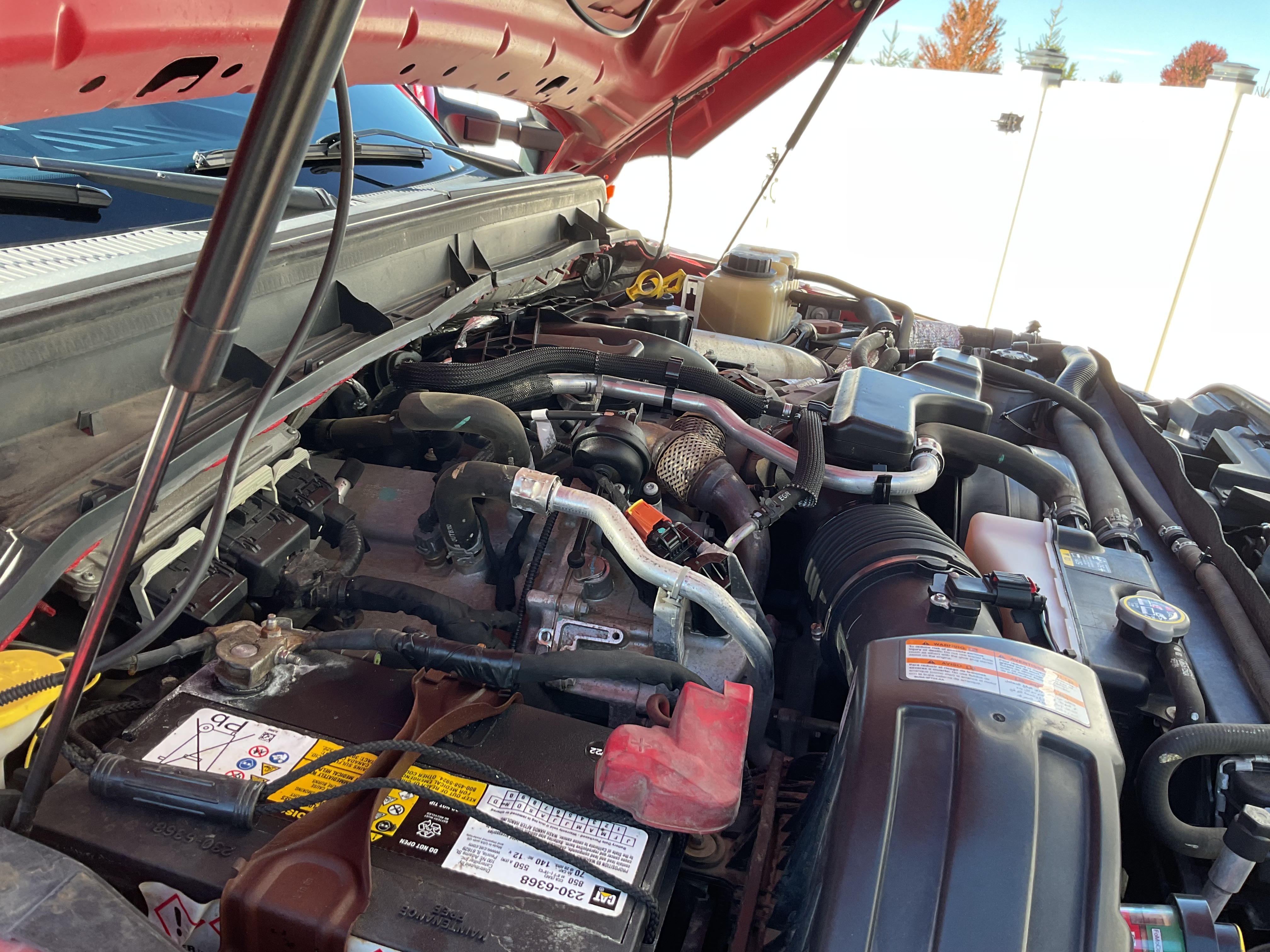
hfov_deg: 61.7
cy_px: 476
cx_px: 635
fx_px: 1064
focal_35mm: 29
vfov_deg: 48.2
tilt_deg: -23.0
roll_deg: -8.4
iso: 16
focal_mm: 3
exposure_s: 1/211
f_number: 1.8
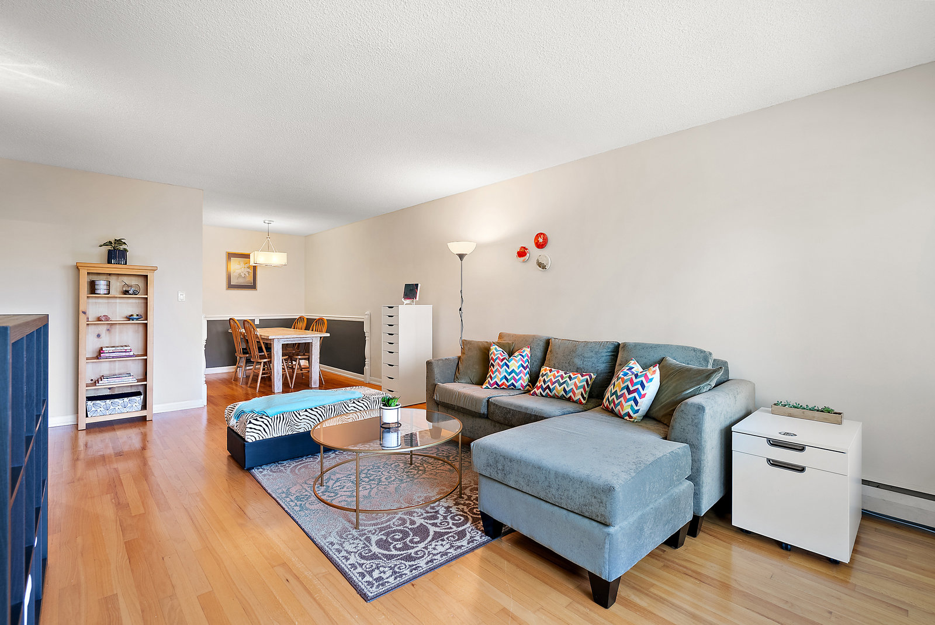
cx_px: 468
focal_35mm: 16
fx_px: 416
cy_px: 312
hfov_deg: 96.7
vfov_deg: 73.8
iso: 320
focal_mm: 16
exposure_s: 1/3
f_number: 7.1
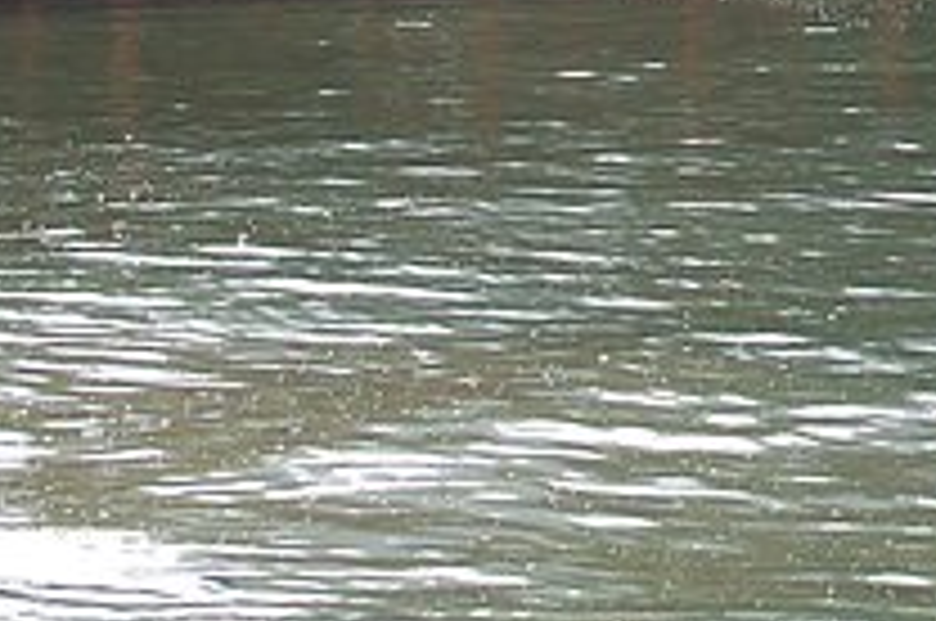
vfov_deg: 6.9
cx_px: 1364
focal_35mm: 192
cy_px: -630
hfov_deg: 10.4
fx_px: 4984
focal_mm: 26
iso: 100
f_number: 5
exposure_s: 1/250
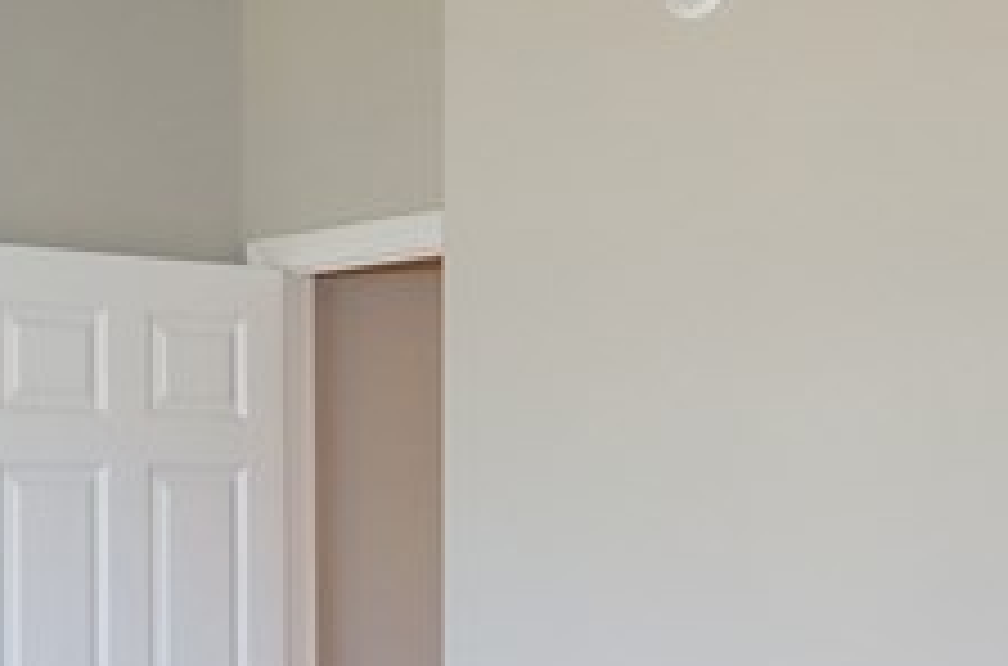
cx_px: 376
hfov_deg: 27.7
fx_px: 2038
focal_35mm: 73
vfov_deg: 18.4
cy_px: 520
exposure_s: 1/60
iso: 280
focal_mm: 10
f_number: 4
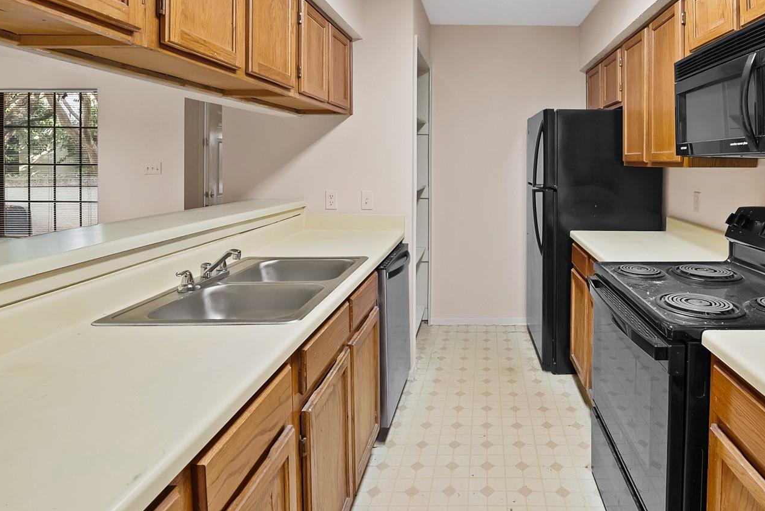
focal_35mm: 19
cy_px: 171
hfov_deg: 85.0
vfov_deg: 63.0
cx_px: 483
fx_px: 404
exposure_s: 1
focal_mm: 12
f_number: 9
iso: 640
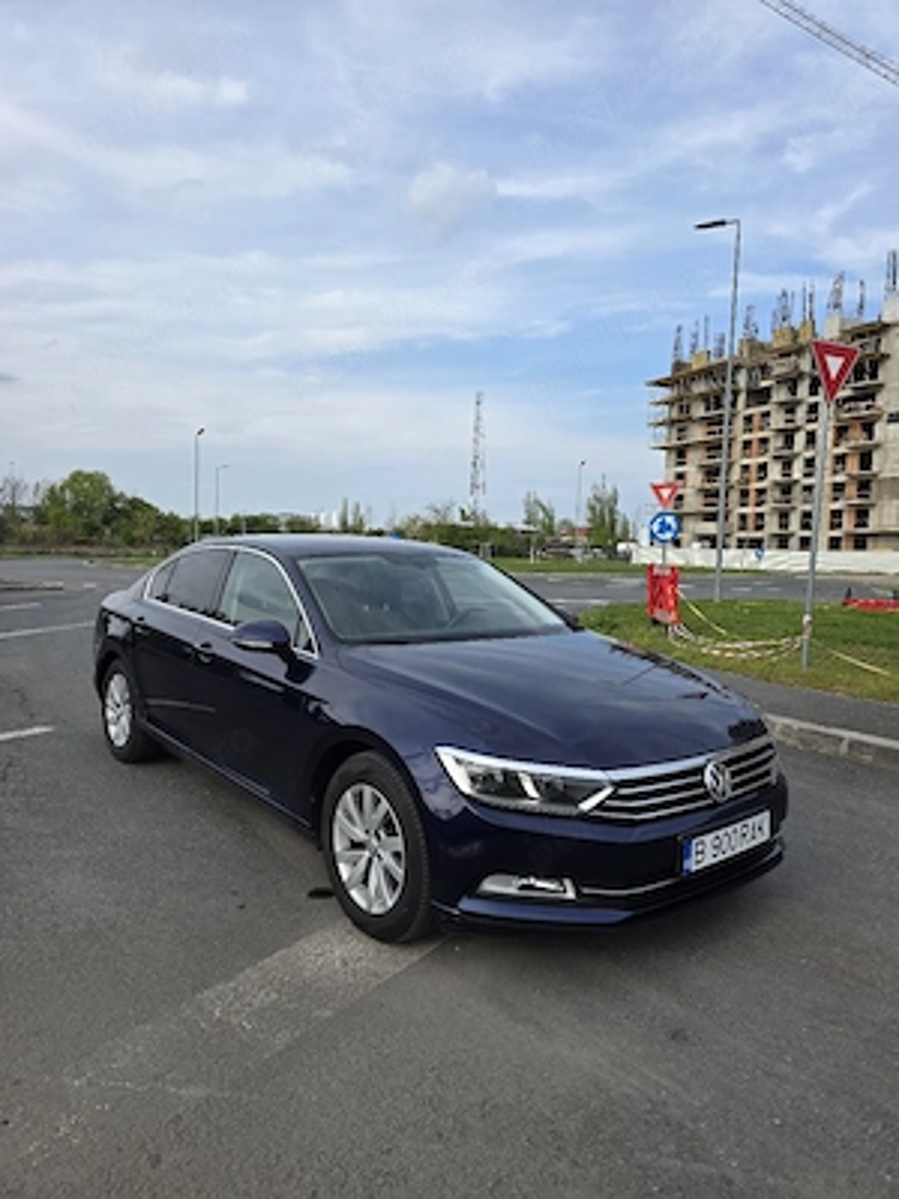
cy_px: 600
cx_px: 450
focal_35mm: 23
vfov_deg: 73.9
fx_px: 796
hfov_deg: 58.9
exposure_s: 1/5000
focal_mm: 6.3
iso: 80
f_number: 1.7
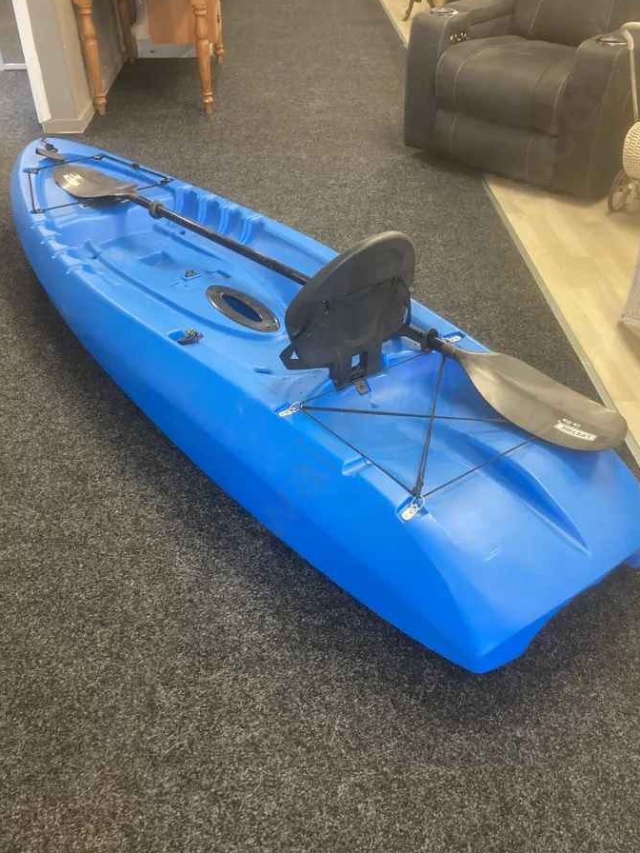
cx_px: 352
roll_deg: -1.0
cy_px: 415
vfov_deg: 56.8
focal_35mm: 32
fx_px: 789
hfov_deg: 44.1
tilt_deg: -36.2
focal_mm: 3.99
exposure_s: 1/50
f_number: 1.8
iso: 250
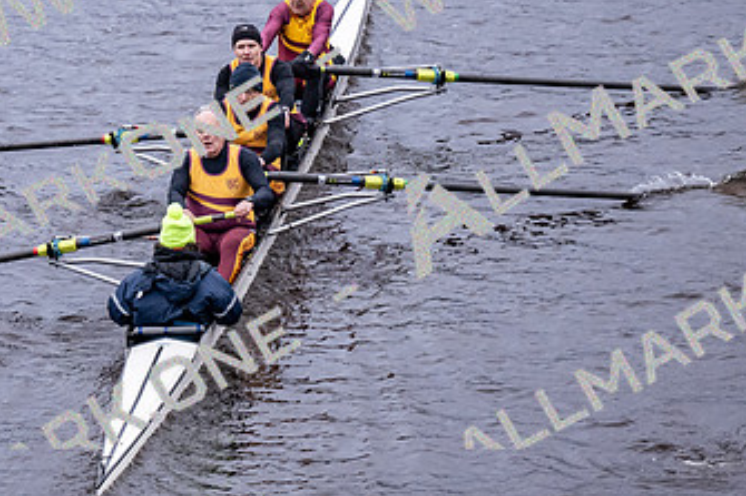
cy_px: 69
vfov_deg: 2.6
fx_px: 10770
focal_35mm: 520
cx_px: 214
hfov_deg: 4.0
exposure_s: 1/2000
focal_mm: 200
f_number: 2.8
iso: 2200
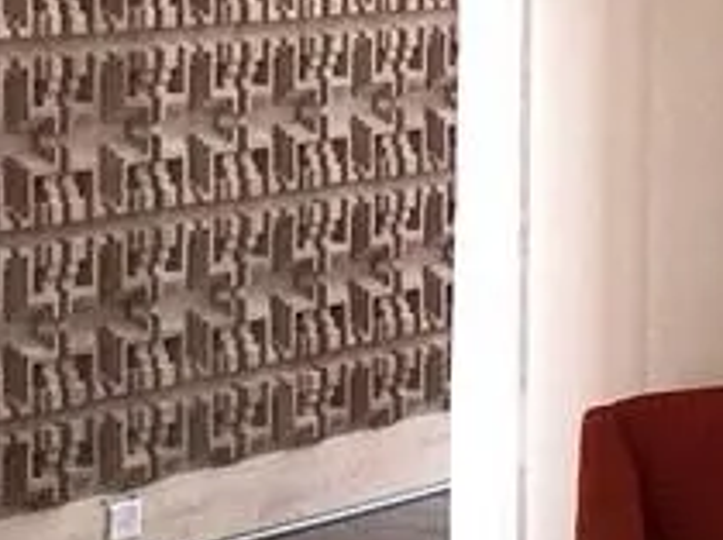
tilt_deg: -2.5
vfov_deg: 6.7
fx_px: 4611
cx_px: 176
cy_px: 148
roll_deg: +0.0
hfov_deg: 9.0
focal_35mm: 221
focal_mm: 4.15
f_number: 2.2
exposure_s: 1/120
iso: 40
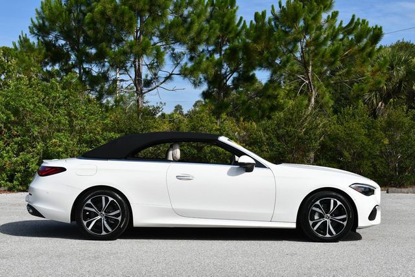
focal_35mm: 56
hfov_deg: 35.6
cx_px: 208
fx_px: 646
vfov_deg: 24.2
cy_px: 138
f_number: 9
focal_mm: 28
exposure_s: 1/320
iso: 100
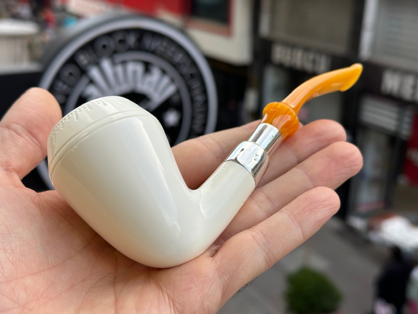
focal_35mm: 48
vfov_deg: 30.3
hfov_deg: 39.7
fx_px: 580
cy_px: 157
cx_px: 209
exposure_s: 1/464
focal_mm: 6.86
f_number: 1.78
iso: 64
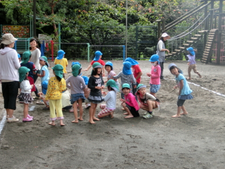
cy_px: 85
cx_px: 112
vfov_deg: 25.2
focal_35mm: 58
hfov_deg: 33.2
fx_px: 377
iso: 80
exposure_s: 1/200
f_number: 4.5
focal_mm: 10.11
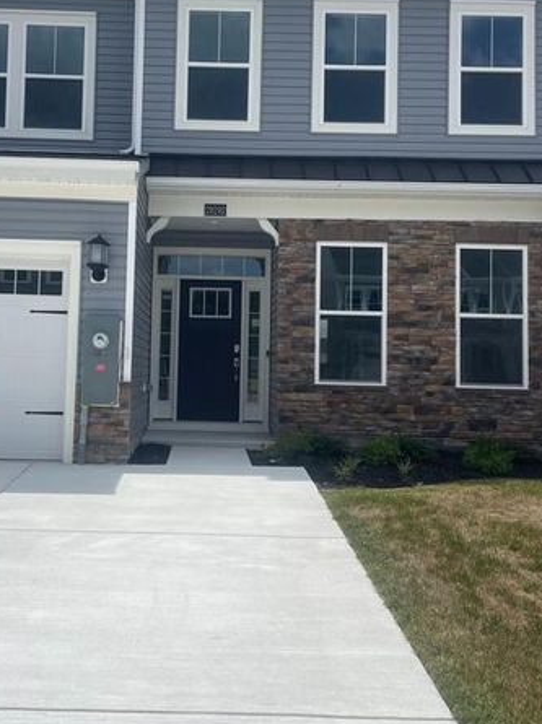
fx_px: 815
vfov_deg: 47.8
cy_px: 316
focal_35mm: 39
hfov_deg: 36.6
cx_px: 205
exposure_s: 1/7299
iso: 32
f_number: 1.6
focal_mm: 4.2
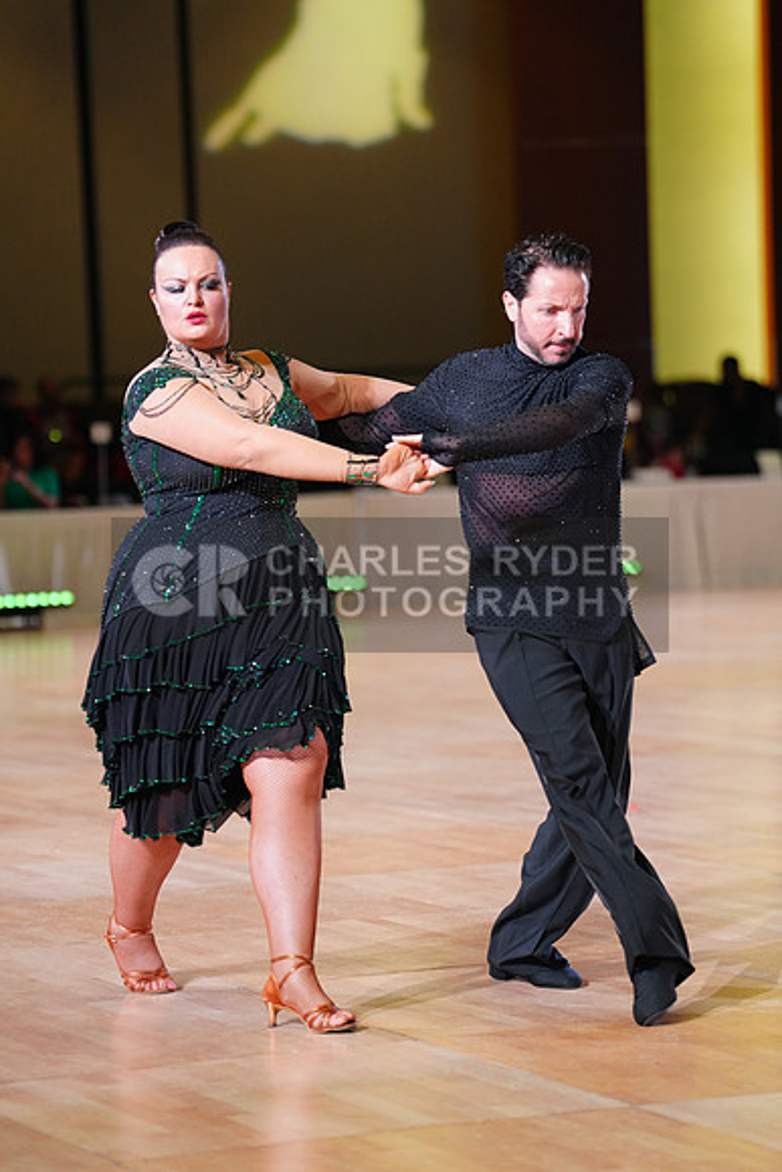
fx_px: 4298
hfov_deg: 10.4
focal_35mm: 132
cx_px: 391
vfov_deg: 15.5
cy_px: 586
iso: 2000
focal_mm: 132
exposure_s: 1/320
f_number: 2.8
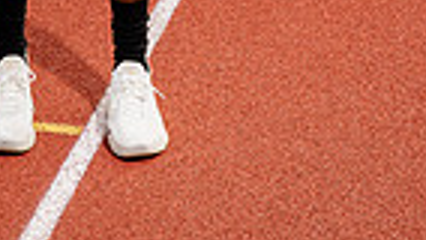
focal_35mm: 153
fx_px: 1729
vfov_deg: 7.3
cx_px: 48
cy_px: -378
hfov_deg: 13.9
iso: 160
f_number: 6.3
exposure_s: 1/250
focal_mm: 46
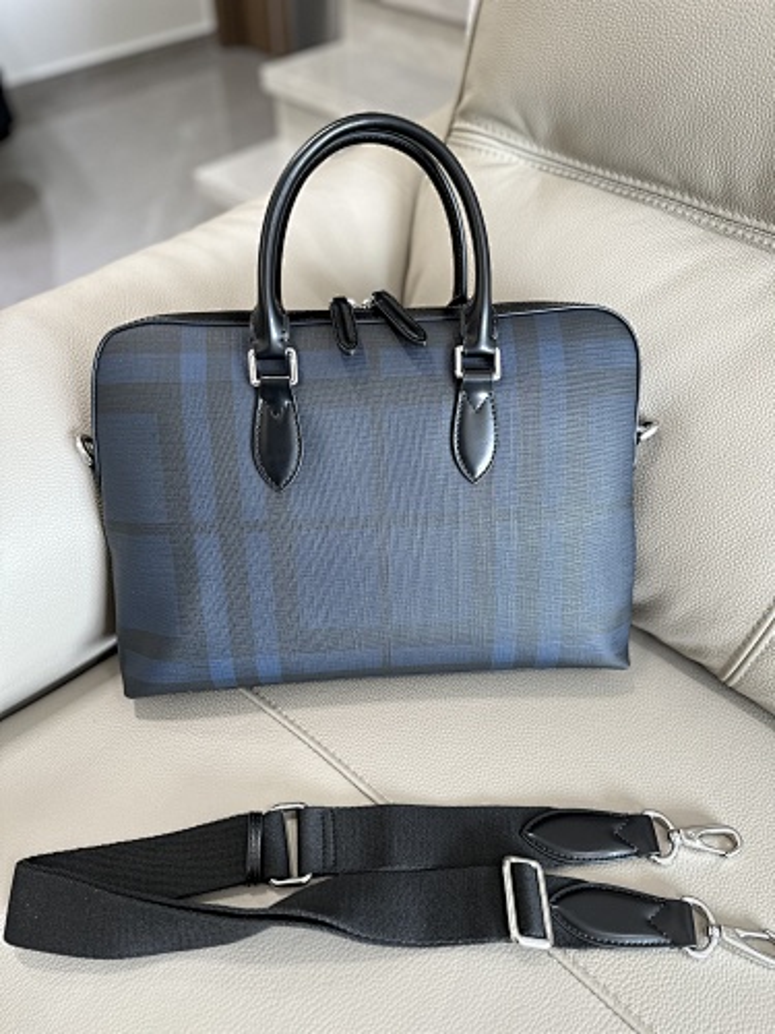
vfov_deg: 71.6
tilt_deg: -48.4
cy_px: 517
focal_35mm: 24
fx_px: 716
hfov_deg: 56.8
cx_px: 388
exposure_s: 1/97
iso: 250
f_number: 1.78
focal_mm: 6.86
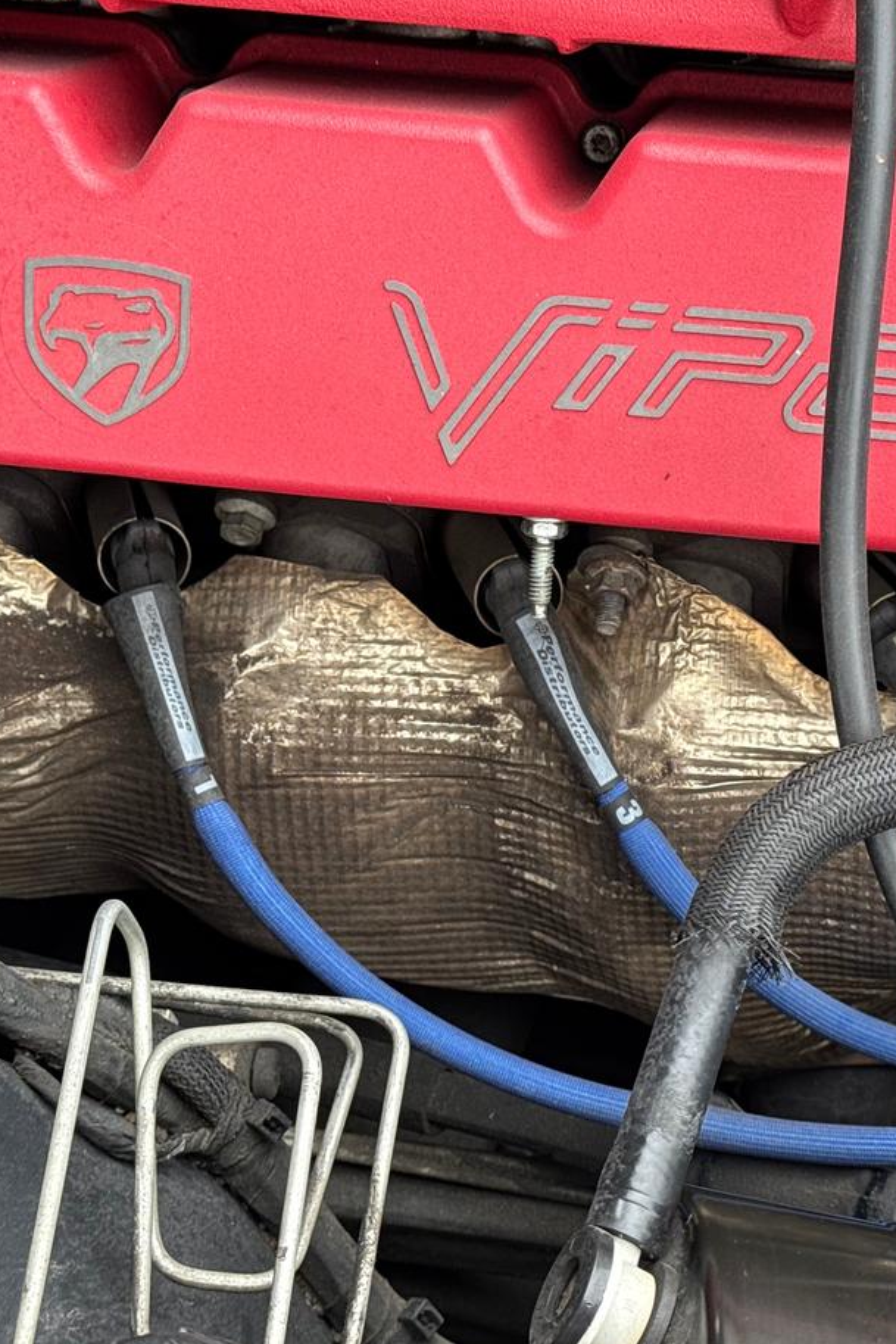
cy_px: 696
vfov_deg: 28.8
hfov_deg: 19.4
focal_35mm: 70
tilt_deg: -64.0
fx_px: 2612
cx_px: 652
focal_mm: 6.76
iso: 80
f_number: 1.78
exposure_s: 1/171
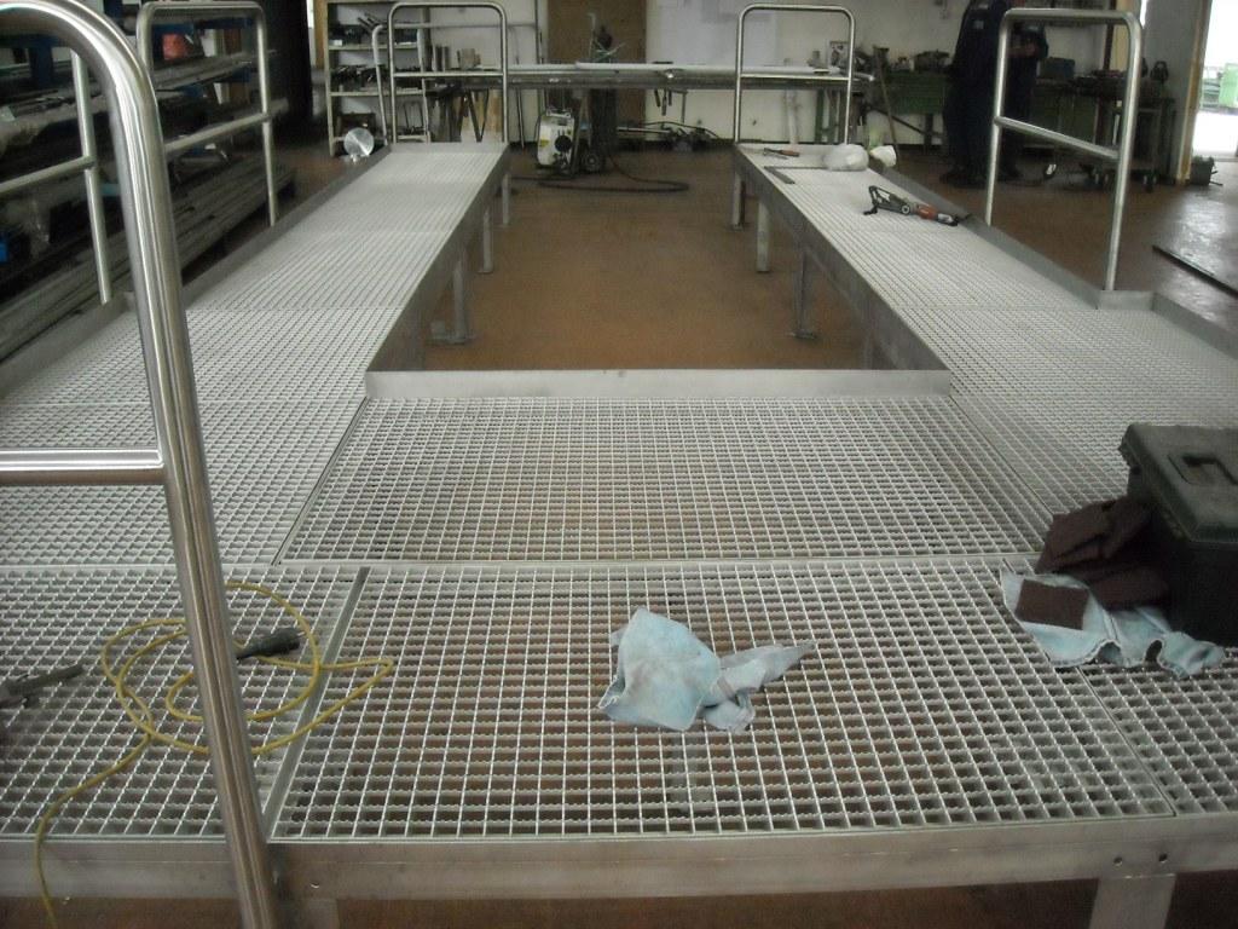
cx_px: 619
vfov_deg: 40.7
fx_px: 1252
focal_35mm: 35
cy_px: 464
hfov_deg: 52.6
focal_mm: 5.7
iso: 672
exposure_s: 1/250
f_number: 2.8
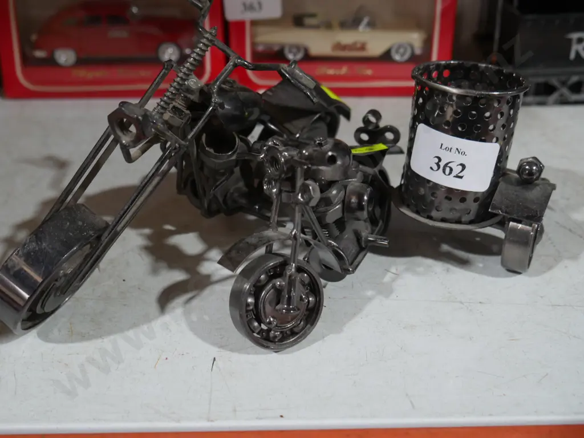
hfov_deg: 46.8
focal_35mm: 40
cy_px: 219
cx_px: 292
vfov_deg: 36.0
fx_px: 675
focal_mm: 20
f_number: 4.4
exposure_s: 1/60
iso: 1000
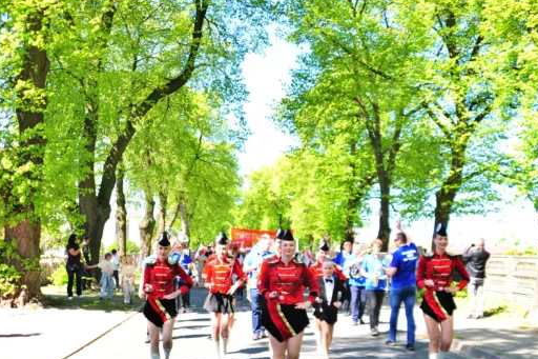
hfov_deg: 43.6
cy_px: 254
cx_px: 265
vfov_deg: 29.5
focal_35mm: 45
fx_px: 672
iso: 250
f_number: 3.5
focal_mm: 30
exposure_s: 1/250
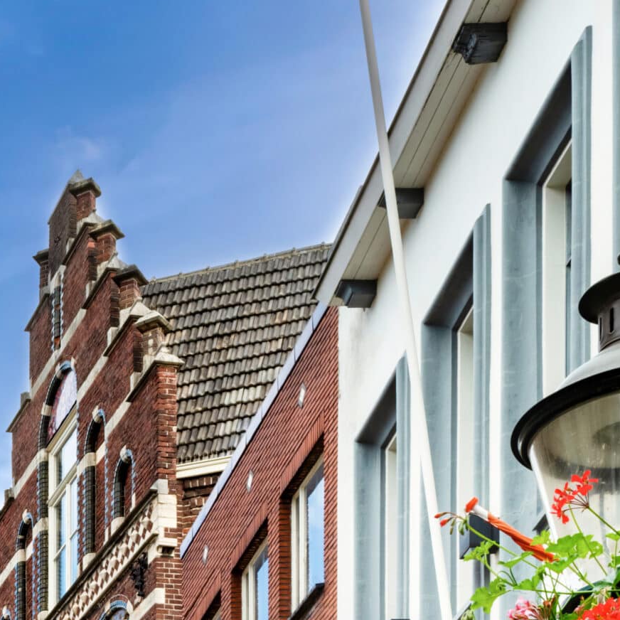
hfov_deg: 18.2
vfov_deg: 19.3
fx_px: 1763
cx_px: -242
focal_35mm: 87
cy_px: 638
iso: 200
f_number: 16
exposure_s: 1/60
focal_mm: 31
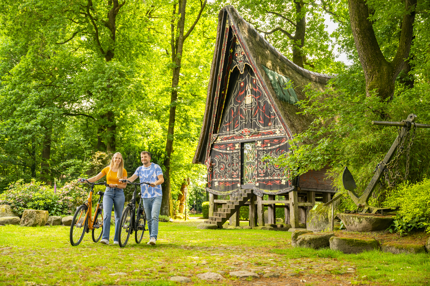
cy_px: 143
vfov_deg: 34.2
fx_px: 466
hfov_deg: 49.6
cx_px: 215
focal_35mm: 39
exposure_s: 1/500
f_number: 2.8
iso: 220
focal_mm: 39
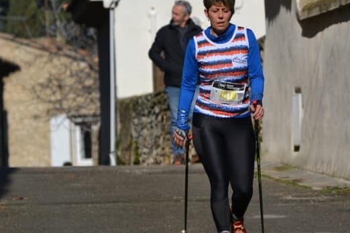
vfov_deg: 2.6
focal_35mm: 530
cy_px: 127
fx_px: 5152
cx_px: 241
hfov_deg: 3.9
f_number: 7.1
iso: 320
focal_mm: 240
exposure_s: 1/2000
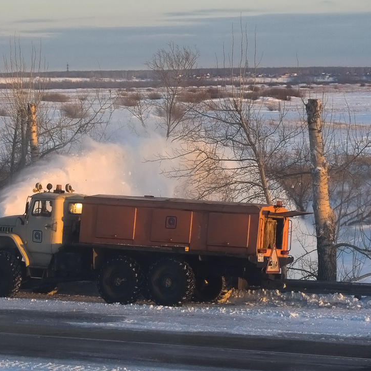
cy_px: 195
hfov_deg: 15.0
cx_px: 91
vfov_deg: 15.1
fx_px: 1403
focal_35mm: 116
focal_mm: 55
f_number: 5.6
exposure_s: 1/800
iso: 400
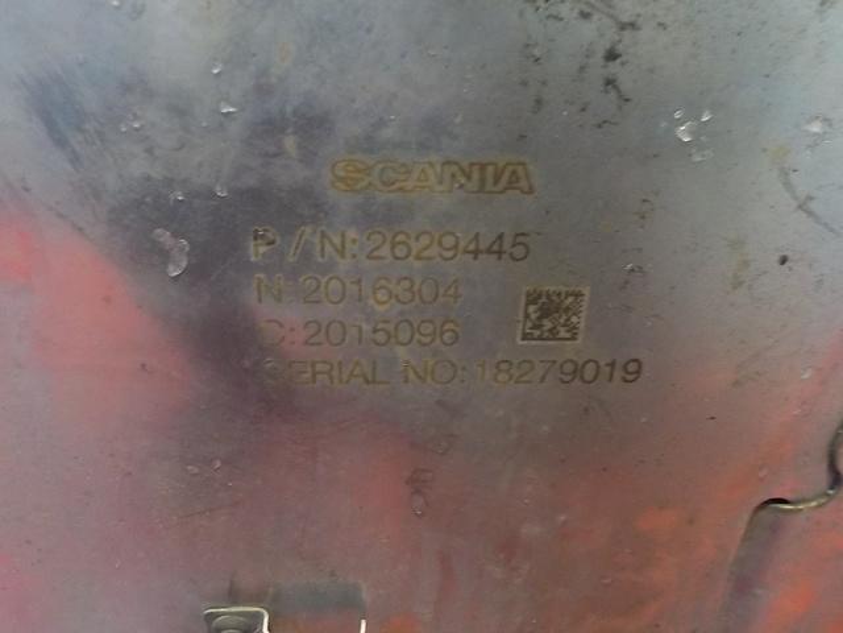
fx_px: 731
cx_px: 422
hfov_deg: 60.0
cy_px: 316
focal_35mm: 30
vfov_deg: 46.8
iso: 640
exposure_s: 1/15
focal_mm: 4.1
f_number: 3.3
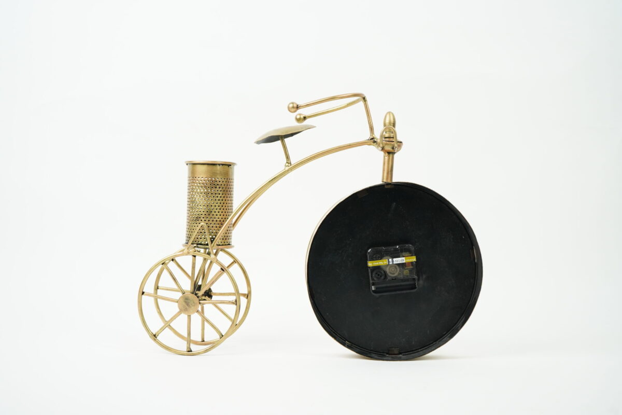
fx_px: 881
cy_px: 208
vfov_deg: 26.5
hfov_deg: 38.9
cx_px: 311
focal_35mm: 51
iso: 1250
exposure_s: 1/320
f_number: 6.3
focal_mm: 51
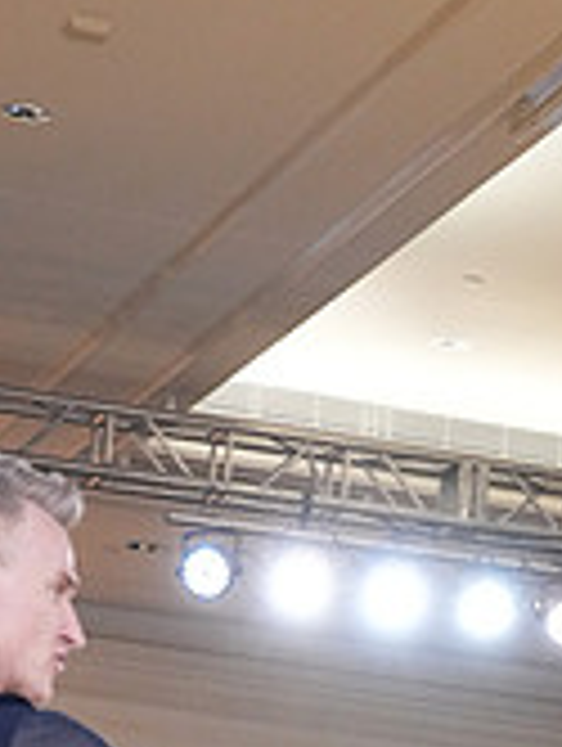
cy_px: 1152
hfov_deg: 8.7
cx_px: 470
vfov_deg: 11.1
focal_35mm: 171
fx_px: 3692
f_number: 6.3
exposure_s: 1/200
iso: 5000
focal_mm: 51
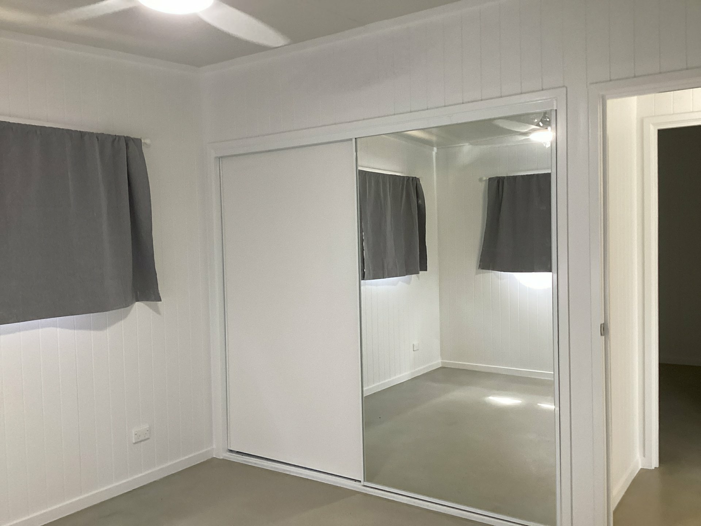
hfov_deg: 58.4
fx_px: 628
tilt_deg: -2.5
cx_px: 350
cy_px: 263
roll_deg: +1.5
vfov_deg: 45.4
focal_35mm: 31
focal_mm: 3.3
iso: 160
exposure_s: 1/60
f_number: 2.4
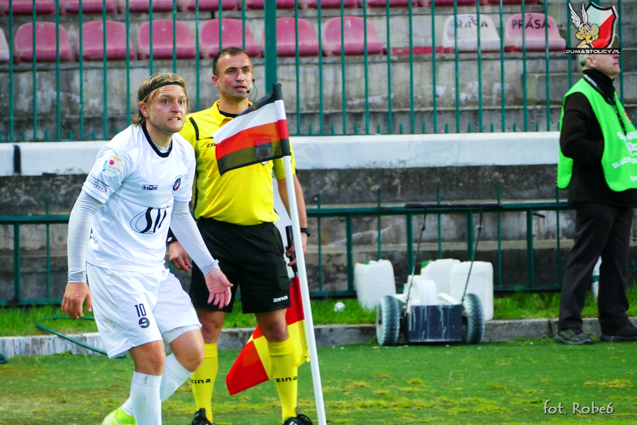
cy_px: 212
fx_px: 4937
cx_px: 318
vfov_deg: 4.9
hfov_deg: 7.4
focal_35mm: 279
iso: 1600
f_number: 4
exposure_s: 1/250
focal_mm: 101.88
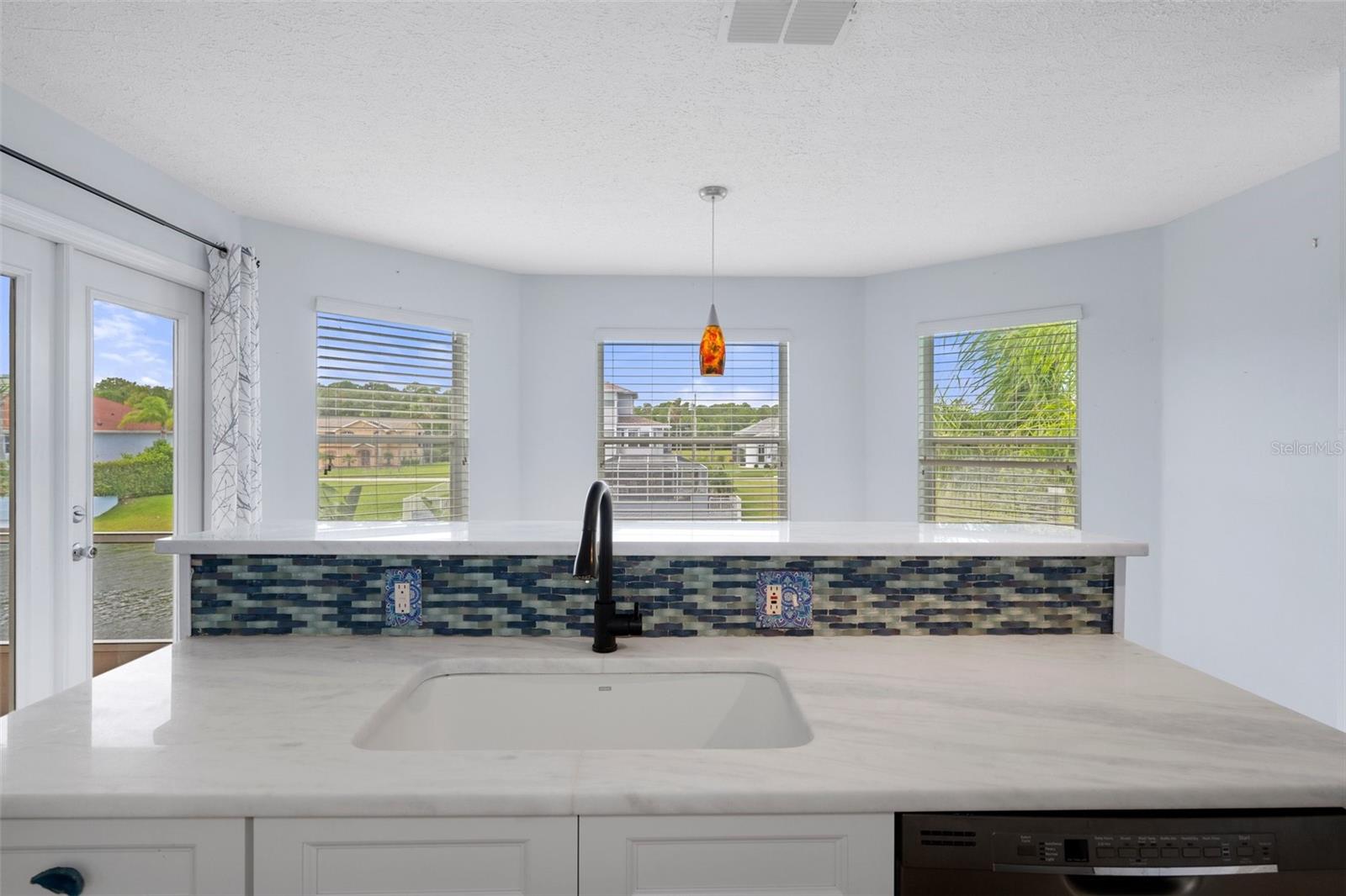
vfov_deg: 70.4
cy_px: 448
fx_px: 635
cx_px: 673
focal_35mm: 17
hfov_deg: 93.3
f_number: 8
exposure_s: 1/5
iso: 320
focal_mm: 17
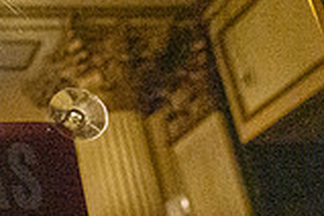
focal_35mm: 62
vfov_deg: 20.2
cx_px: -171
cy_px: 276
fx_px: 558
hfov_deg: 24.5
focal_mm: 17
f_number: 4
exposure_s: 1/800
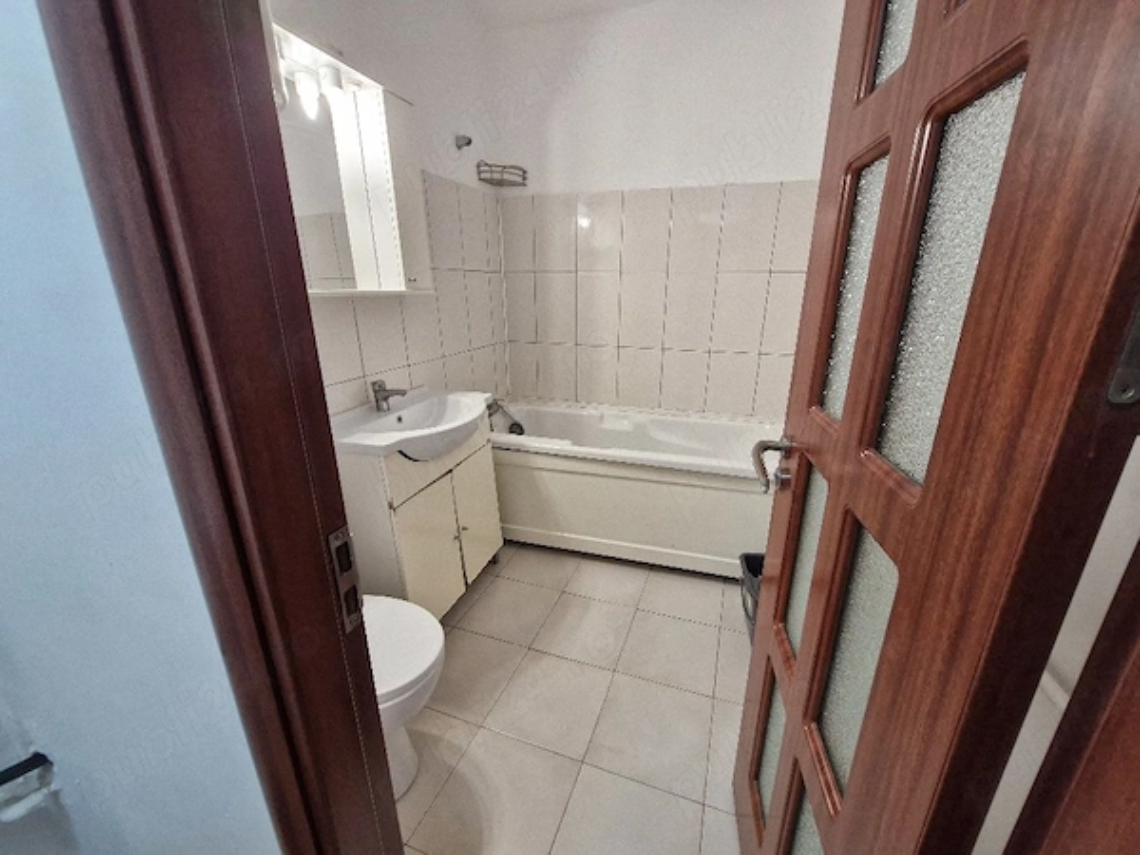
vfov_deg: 89.9
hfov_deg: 106.2
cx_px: 570
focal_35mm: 13
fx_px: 428
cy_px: 428
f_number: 2.2
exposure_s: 1/50
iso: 250
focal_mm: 1.74
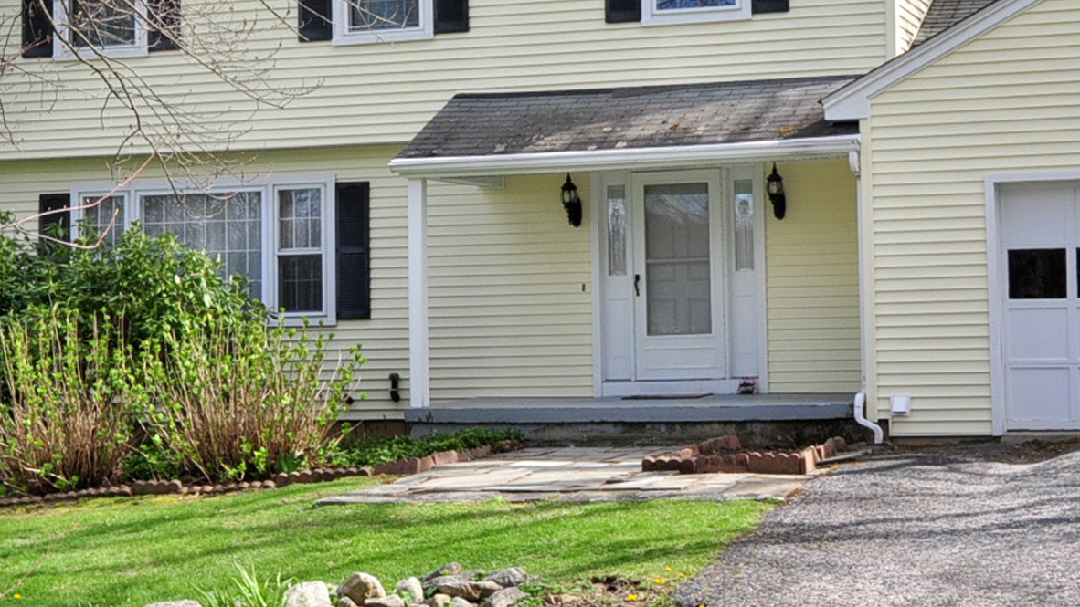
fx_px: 2205
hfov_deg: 27.2
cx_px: 810
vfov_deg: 15.7
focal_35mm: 77
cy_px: 213
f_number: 9
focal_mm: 20
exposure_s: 1/200
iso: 200
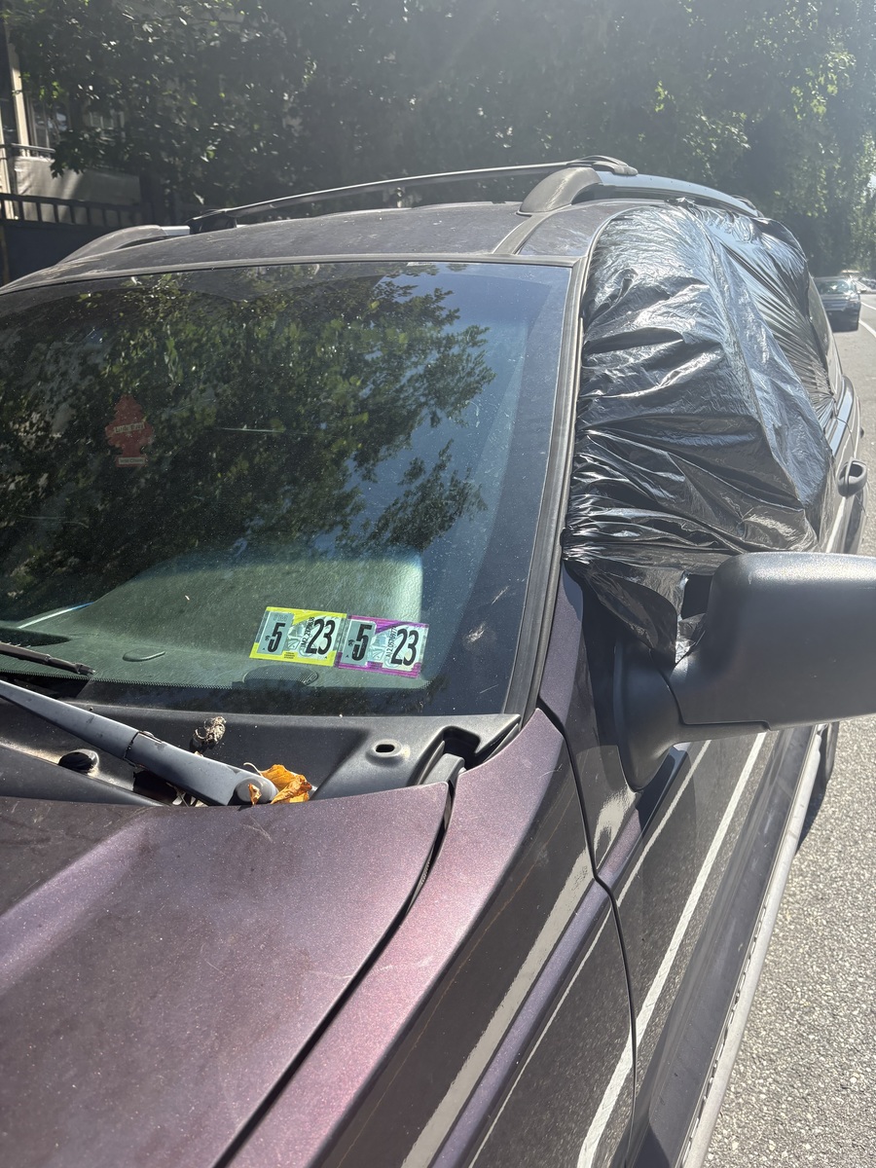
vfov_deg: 67.3
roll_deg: -0.6
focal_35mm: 26
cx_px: 438
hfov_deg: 53.1
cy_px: 584
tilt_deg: -22.4
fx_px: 877
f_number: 1.6
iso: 64
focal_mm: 5.96
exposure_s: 1/1751
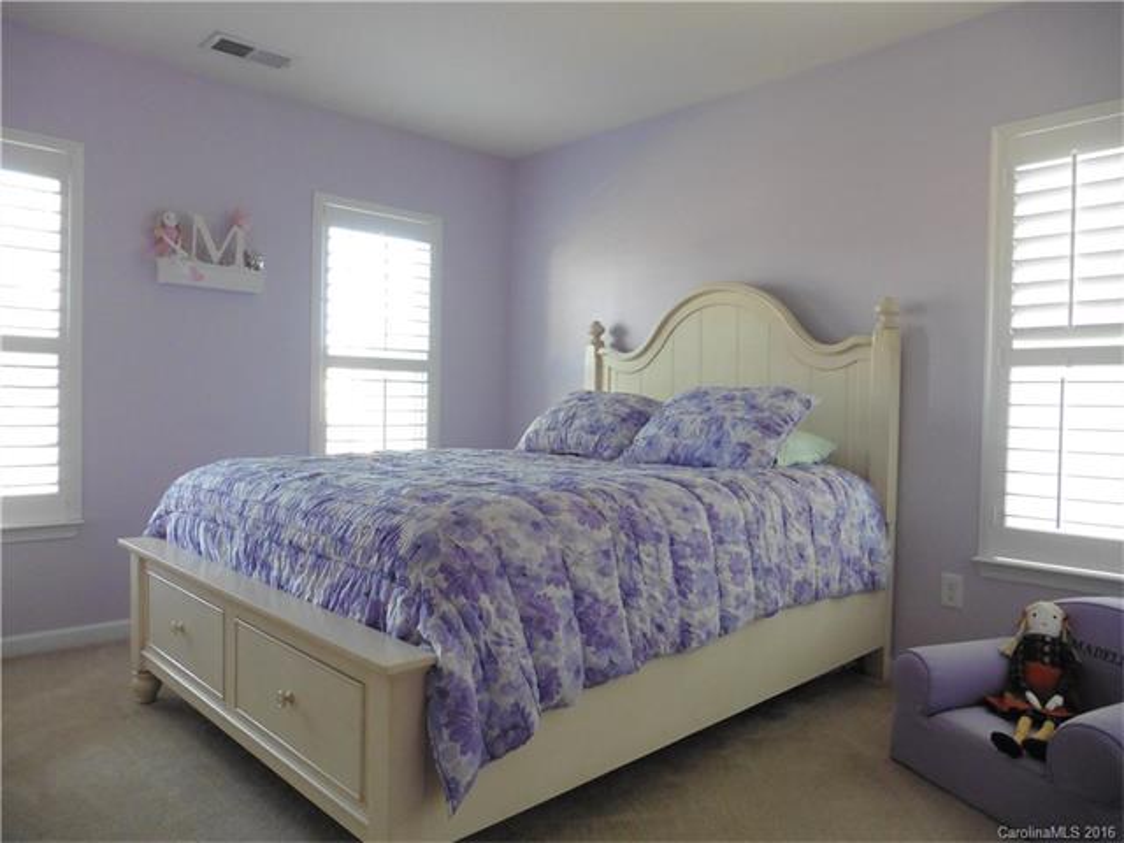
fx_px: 779
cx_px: 562
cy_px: 422
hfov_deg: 71.6
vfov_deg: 56.8
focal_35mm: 24
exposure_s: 1/60
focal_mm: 4.3
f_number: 3.3
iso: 400
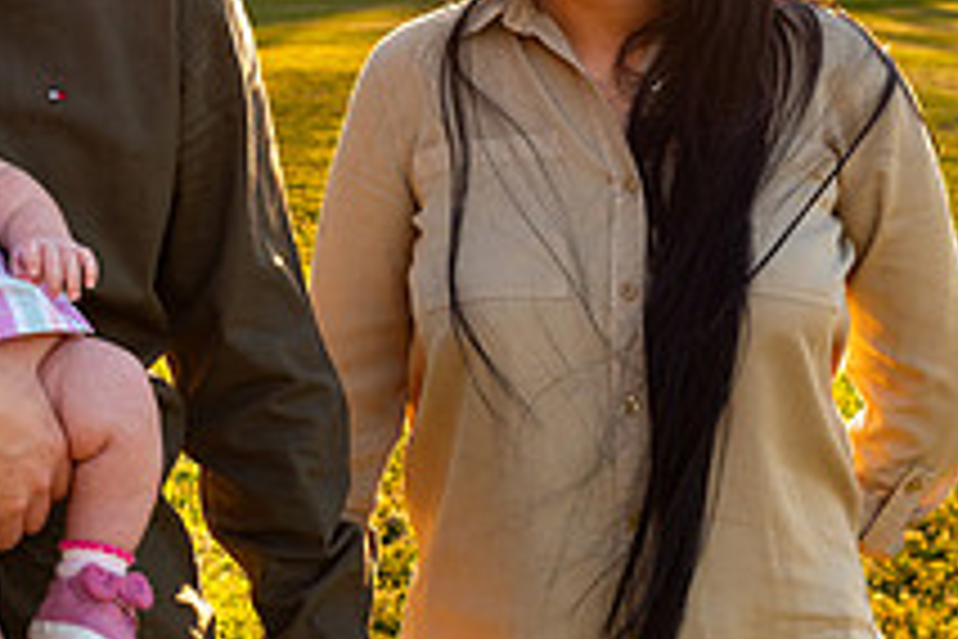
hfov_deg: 23.1
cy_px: 286
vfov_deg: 15.7
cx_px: 220
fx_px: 2315
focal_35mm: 87
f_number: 5.6
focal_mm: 32
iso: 64
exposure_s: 1/320
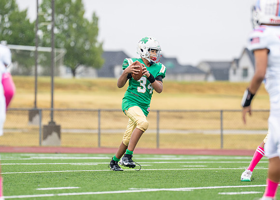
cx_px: 154
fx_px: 2674
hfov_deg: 6.0
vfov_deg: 4.3
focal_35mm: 336
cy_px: 100
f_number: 2.8
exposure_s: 1/1000
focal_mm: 200
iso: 400
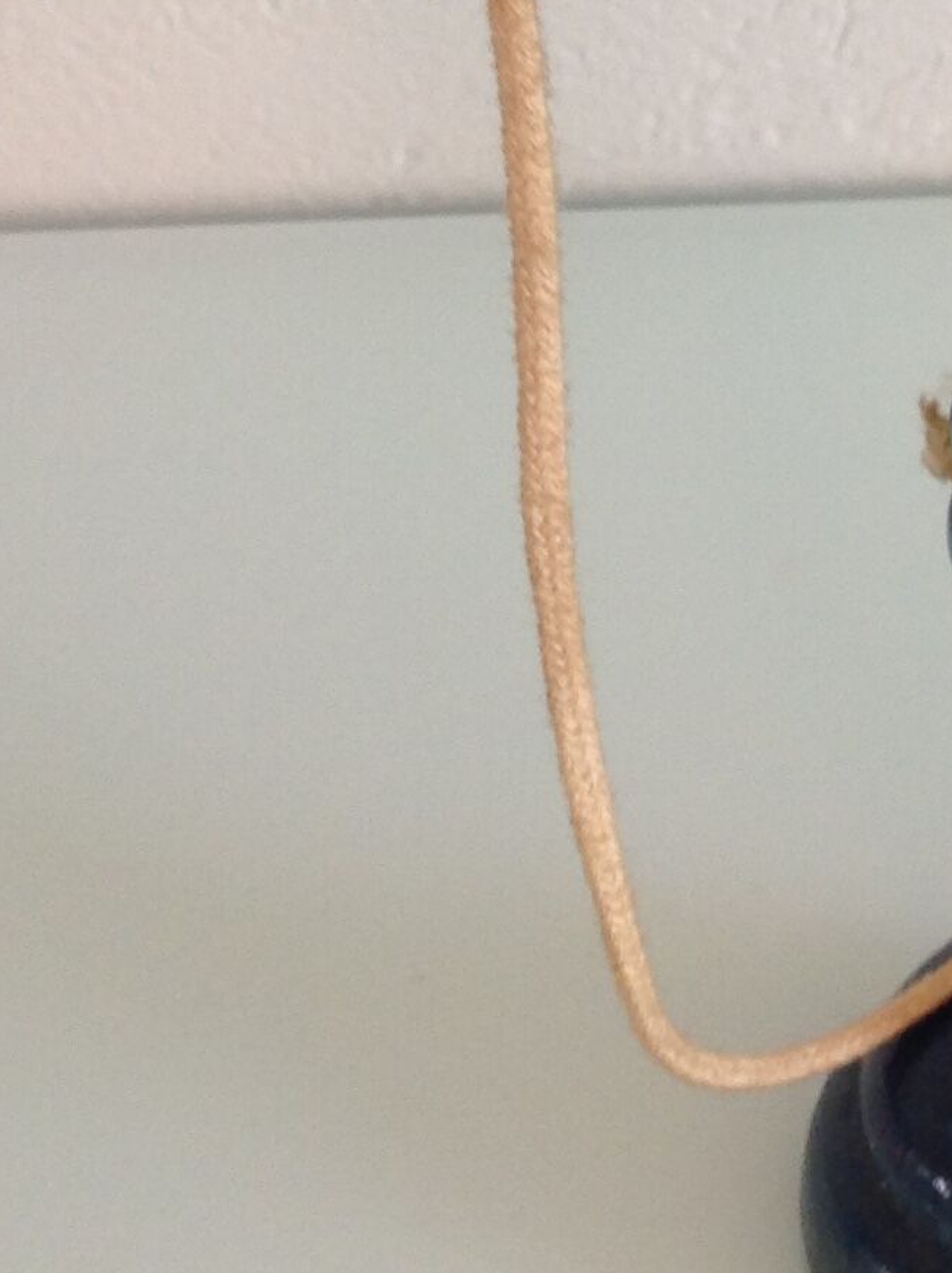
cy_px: -35
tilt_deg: -22.8
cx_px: 1140
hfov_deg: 13.8
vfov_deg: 18.4
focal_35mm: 104
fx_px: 3821
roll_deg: +1.2
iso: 64
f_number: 2.4
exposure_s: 1/15
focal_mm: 4.28
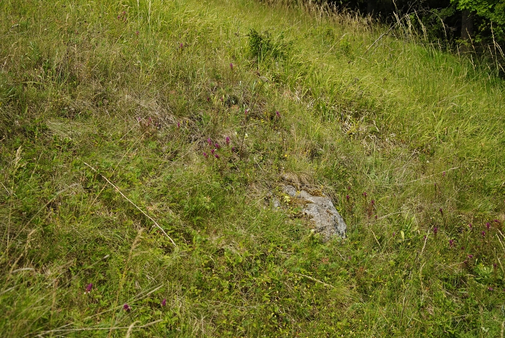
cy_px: 169
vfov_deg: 23.9
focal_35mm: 57
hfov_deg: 35.0
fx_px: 801
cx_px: 252
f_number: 5.6
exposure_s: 1/200
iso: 100
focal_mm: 38
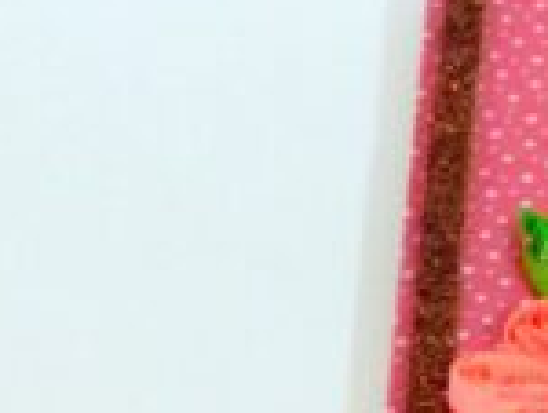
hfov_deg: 7.2
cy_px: 508
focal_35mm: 264
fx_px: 4186
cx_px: 1078
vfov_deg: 5.6
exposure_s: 1/20
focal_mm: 11.9
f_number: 2.8
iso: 400
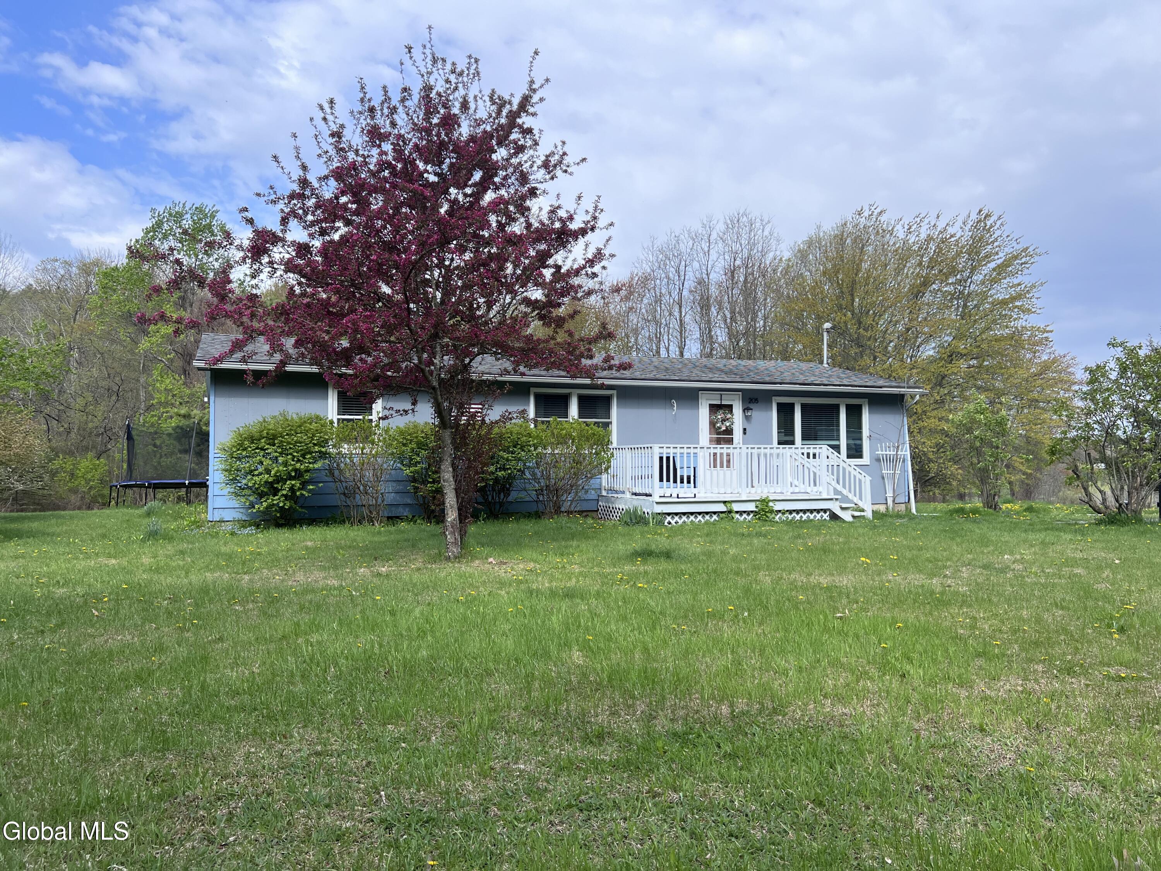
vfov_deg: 53.1
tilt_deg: +2.5
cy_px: 436
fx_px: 872
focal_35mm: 26
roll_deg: +0.3
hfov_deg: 67.3
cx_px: 580
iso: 50
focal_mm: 5.7
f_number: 1.5
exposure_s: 1/2915
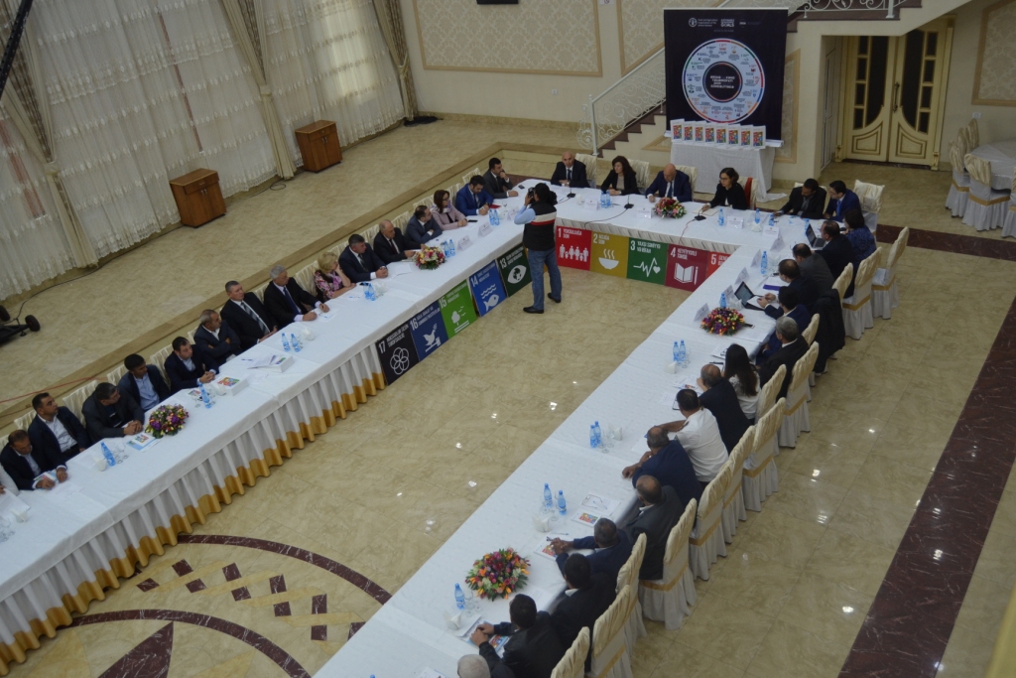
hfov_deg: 61.9
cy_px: 339
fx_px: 847
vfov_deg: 43.6
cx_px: 508
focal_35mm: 30
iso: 500
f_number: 3.5
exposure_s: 1/60
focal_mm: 20
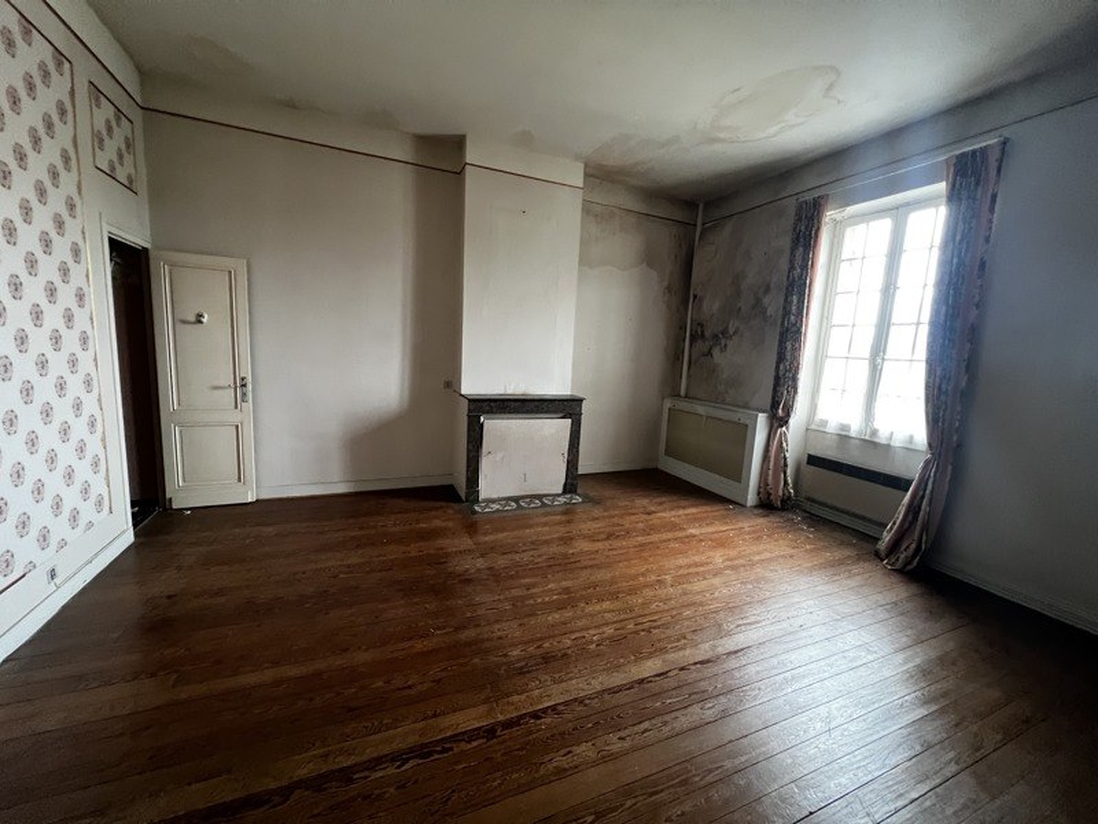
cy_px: 412
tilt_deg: -9.5
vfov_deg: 89.9
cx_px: 549
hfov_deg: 106.2
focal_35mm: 13
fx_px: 412
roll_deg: -2.6
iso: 500
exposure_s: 1/50
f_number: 1.8
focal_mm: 1.57
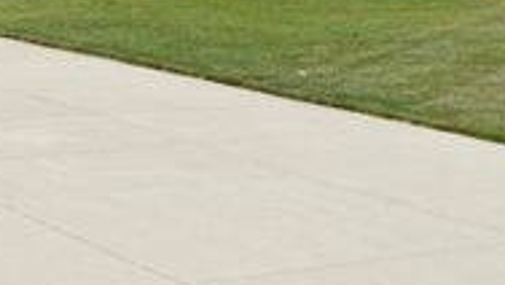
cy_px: -22
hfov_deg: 20.8
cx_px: -78
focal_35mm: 96
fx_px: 1292
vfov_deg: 12.4
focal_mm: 23
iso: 100
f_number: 11
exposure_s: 1/500
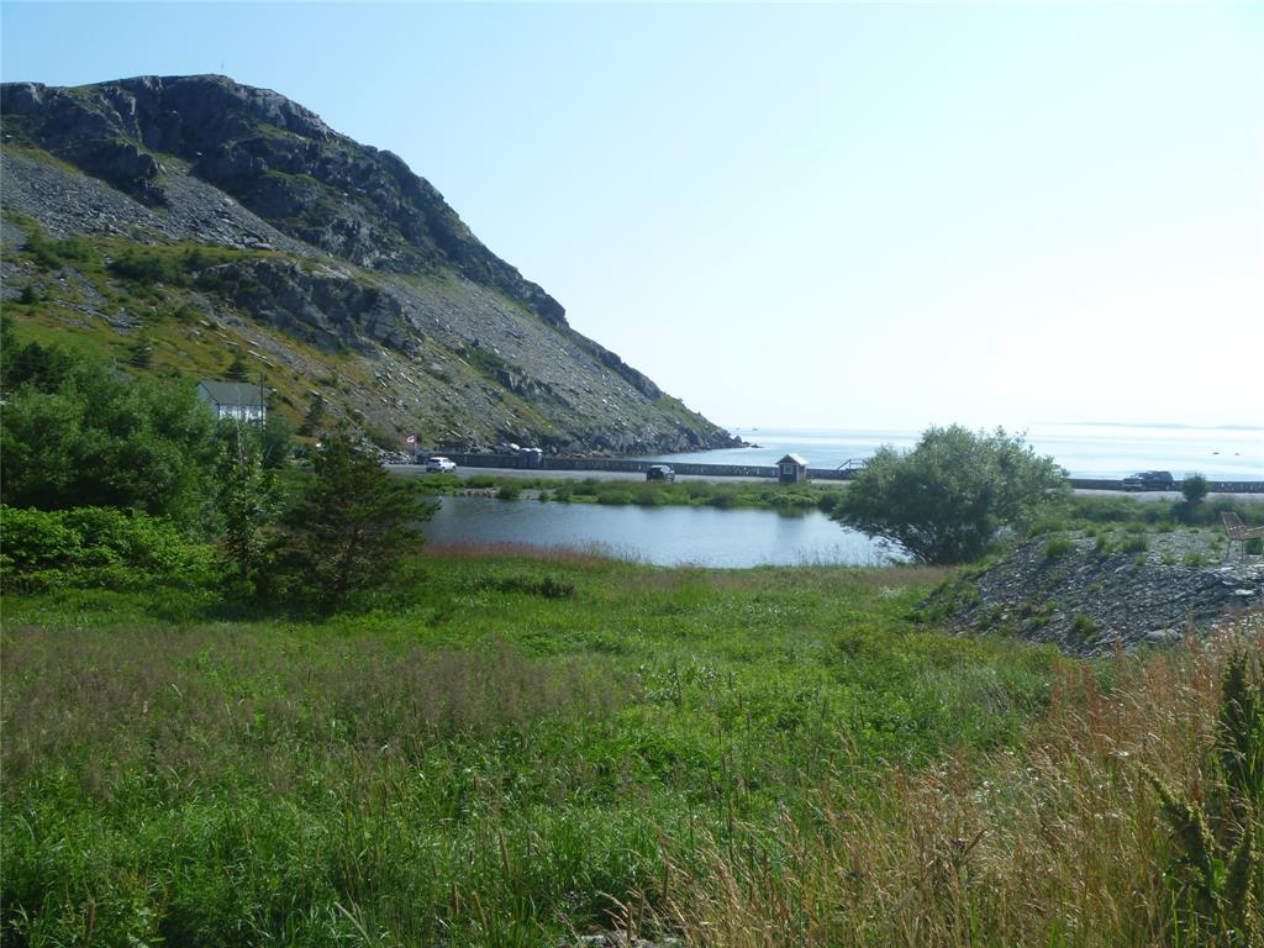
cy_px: 474
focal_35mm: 35
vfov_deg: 40.7
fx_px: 1278
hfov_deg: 52.6
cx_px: 632
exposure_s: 1/250
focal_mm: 6.3
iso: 80
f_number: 5.6
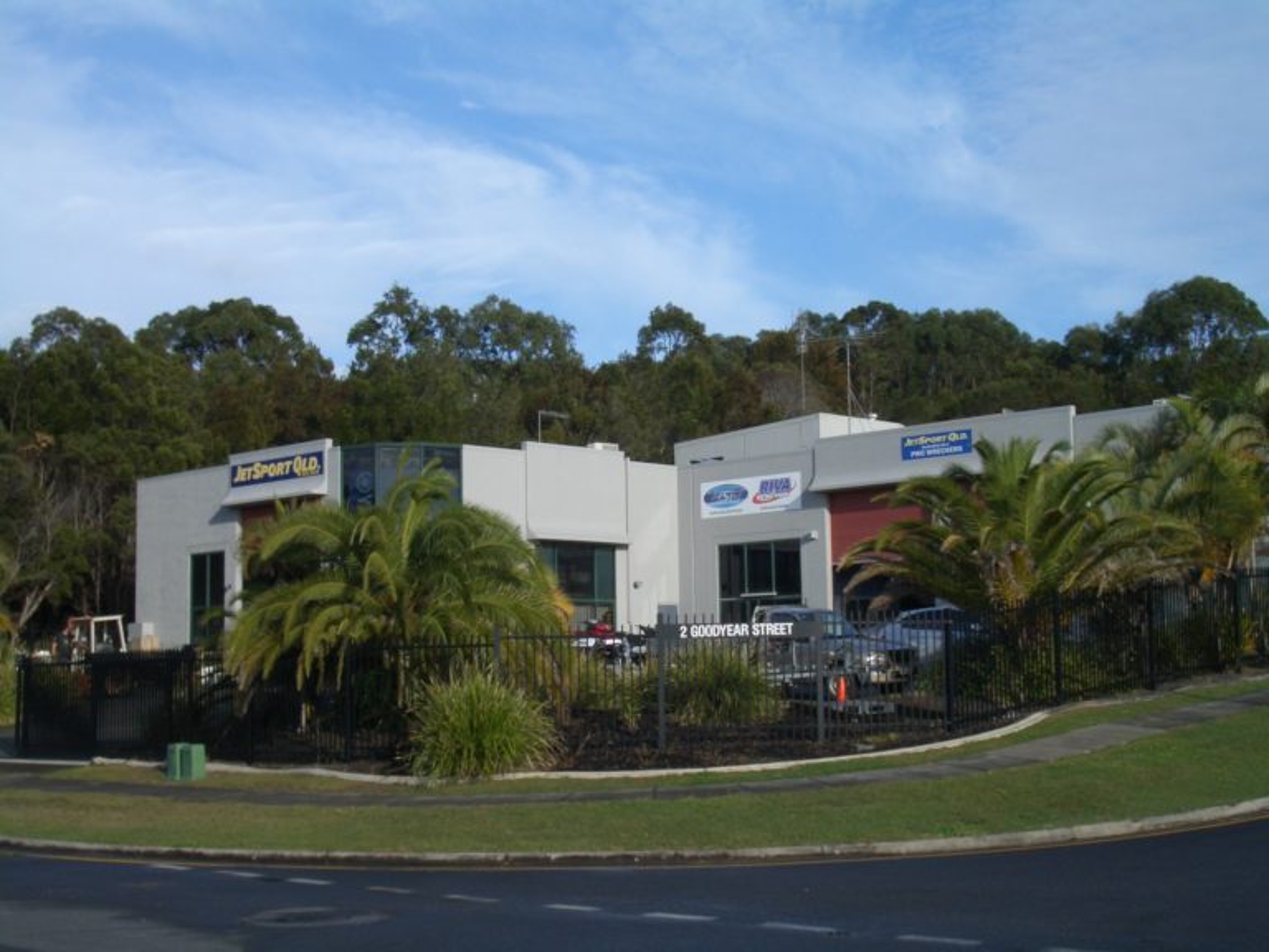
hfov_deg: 38.9
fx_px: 1796
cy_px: 476
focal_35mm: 49
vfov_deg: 29.7
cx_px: 634
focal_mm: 8.2
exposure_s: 1/400
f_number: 5
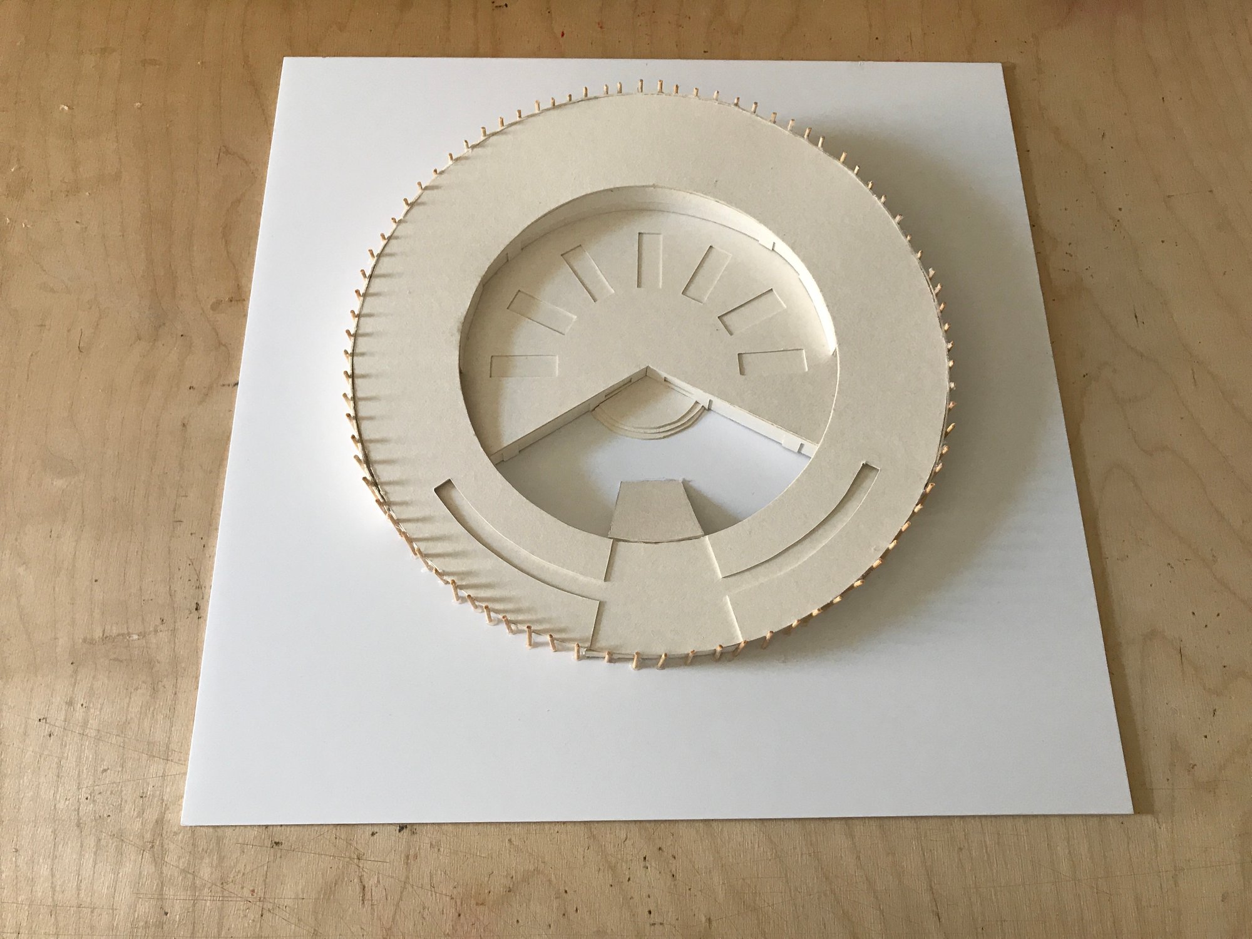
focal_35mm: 28
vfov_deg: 49.7
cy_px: 470
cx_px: 626
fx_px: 1013
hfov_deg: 63.4
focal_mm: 3.99
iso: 32
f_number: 1.8
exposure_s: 1/20
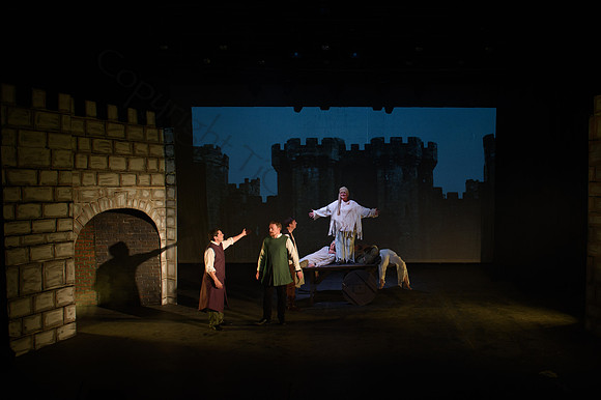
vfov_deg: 42.0
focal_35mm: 31
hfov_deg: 59.1
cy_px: 212
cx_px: 383
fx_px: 521
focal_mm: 24
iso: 1000
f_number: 3.5
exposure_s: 1/60
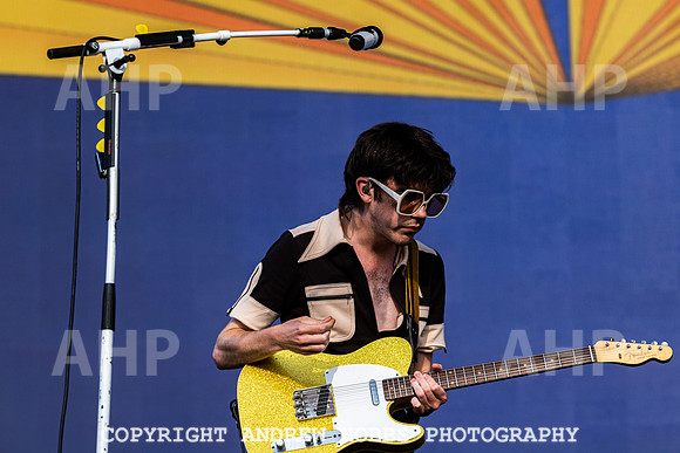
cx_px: 389
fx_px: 2920
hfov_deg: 13.3
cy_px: 194
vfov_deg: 8.9
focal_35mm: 155
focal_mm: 135
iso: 200
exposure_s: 1/1250
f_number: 5
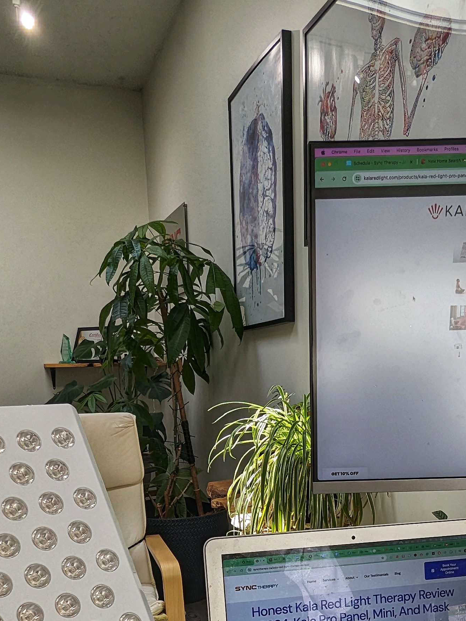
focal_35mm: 37
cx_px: 291
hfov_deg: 38.4
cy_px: 548
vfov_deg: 45.8
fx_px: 664
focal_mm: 2.35
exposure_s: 1/182
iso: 45
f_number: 2.2
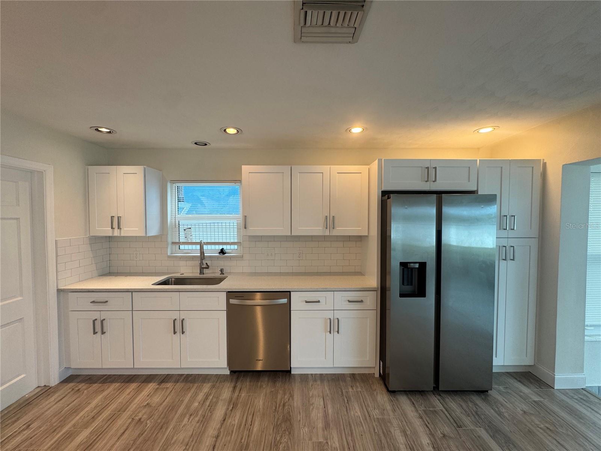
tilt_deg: -1.6
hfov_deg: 102.1
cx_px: 300
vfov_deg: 85.7
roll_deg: +0.3
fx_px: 243
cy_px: 226
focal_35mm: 14
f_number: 2.2
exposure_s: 1/120
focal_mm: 2.22
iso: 80
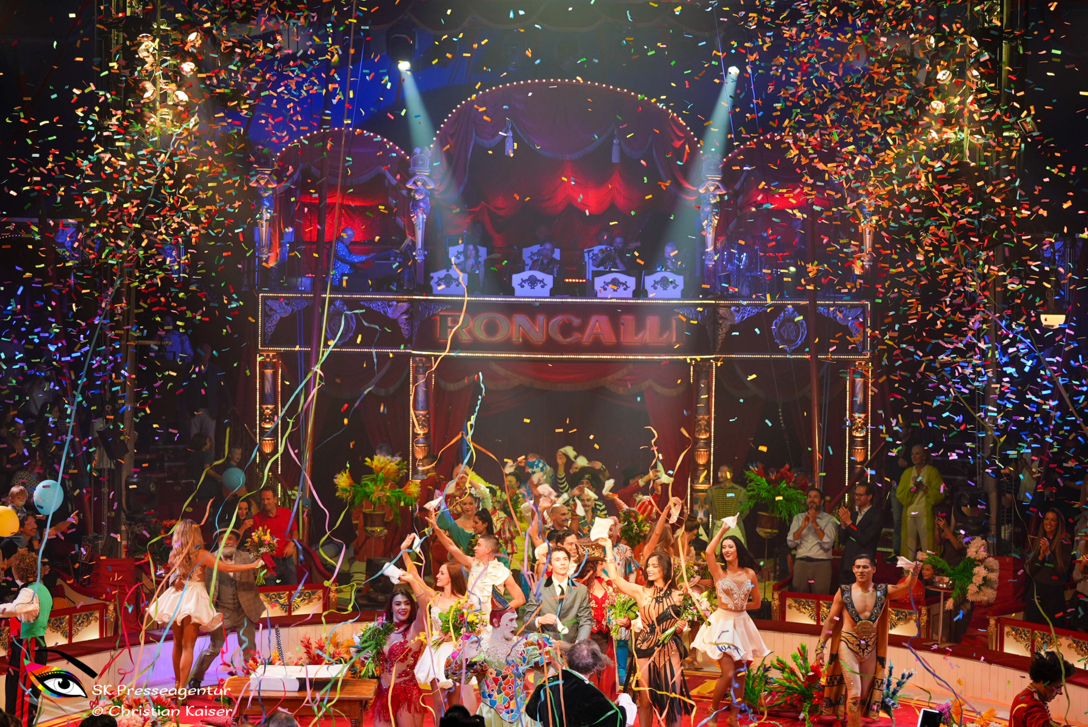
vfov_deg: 20.7
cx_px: 544
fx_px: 1996
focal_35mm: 66
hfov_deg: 30.5
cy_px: 364
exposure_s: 1/100
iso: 250
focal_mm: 44
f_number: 2.5
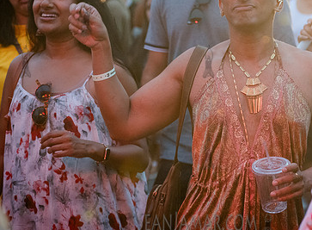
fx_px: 1307
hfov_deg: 13.6
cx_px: 232
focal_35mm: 146
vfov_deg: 10.0
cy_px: 74
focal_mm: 80
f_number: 4
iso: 5000
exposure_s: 1/400
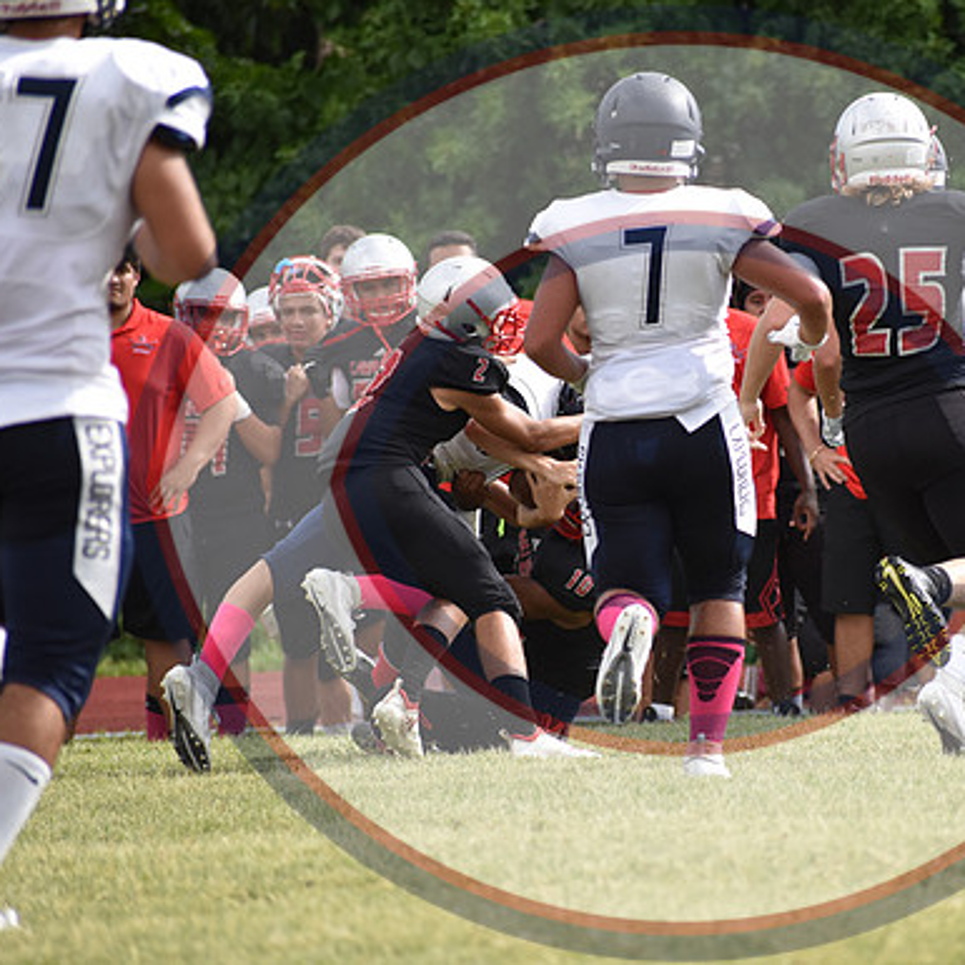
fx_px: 15770
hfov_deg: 3.5
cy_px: 482
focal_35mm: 500
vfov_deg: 3.5
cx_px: 672
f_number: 6
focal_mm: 260
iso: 400
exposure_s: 1/1000
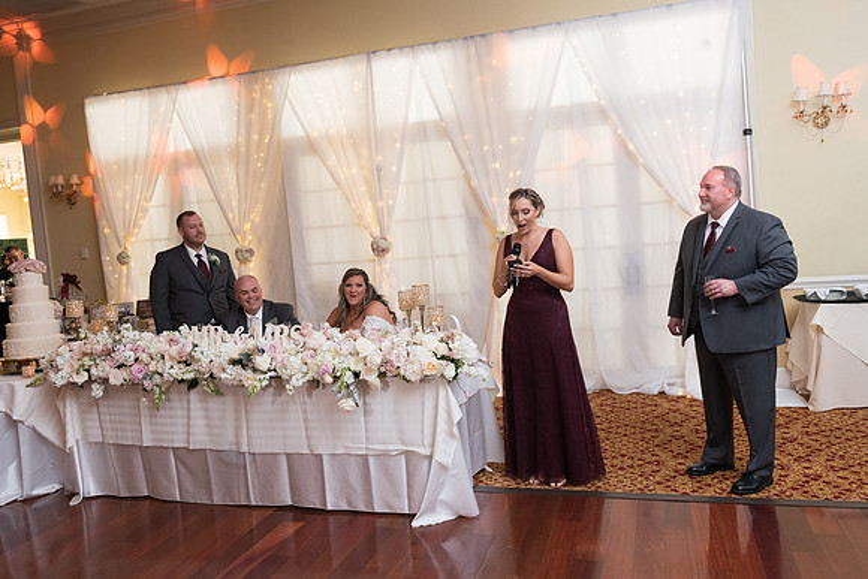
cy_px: 290
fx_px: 723
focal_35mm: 30
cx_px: 434
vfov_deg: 43.6
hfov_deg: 61.9
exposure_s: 1/125
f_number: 5
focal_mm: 30
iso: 1800
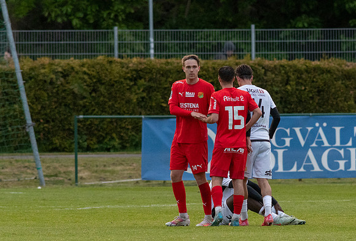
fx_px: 8183
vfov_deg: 1.7
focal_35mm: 823
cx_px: 246
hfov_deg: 2.5
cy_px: 163
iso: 2200
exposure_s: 1/1250
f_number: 4
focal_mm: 300
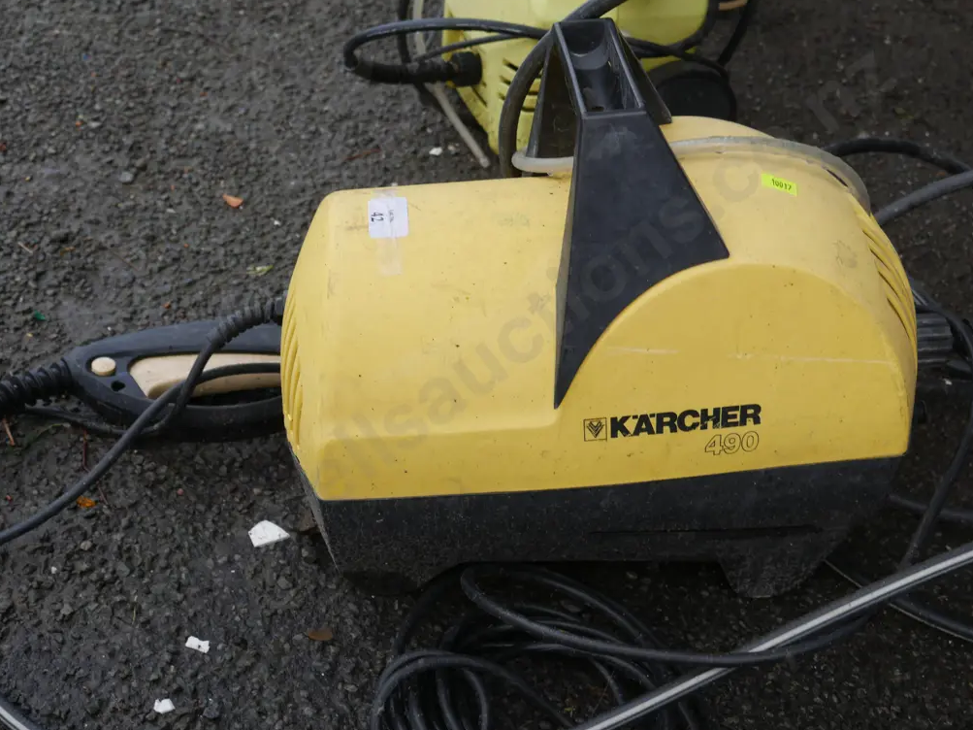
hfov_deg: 40.4
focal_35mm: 47
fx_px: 1321
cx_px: 487
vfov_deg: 30.9
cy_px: 365
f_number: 5.6
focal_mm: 23
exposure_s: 1/125
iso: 200
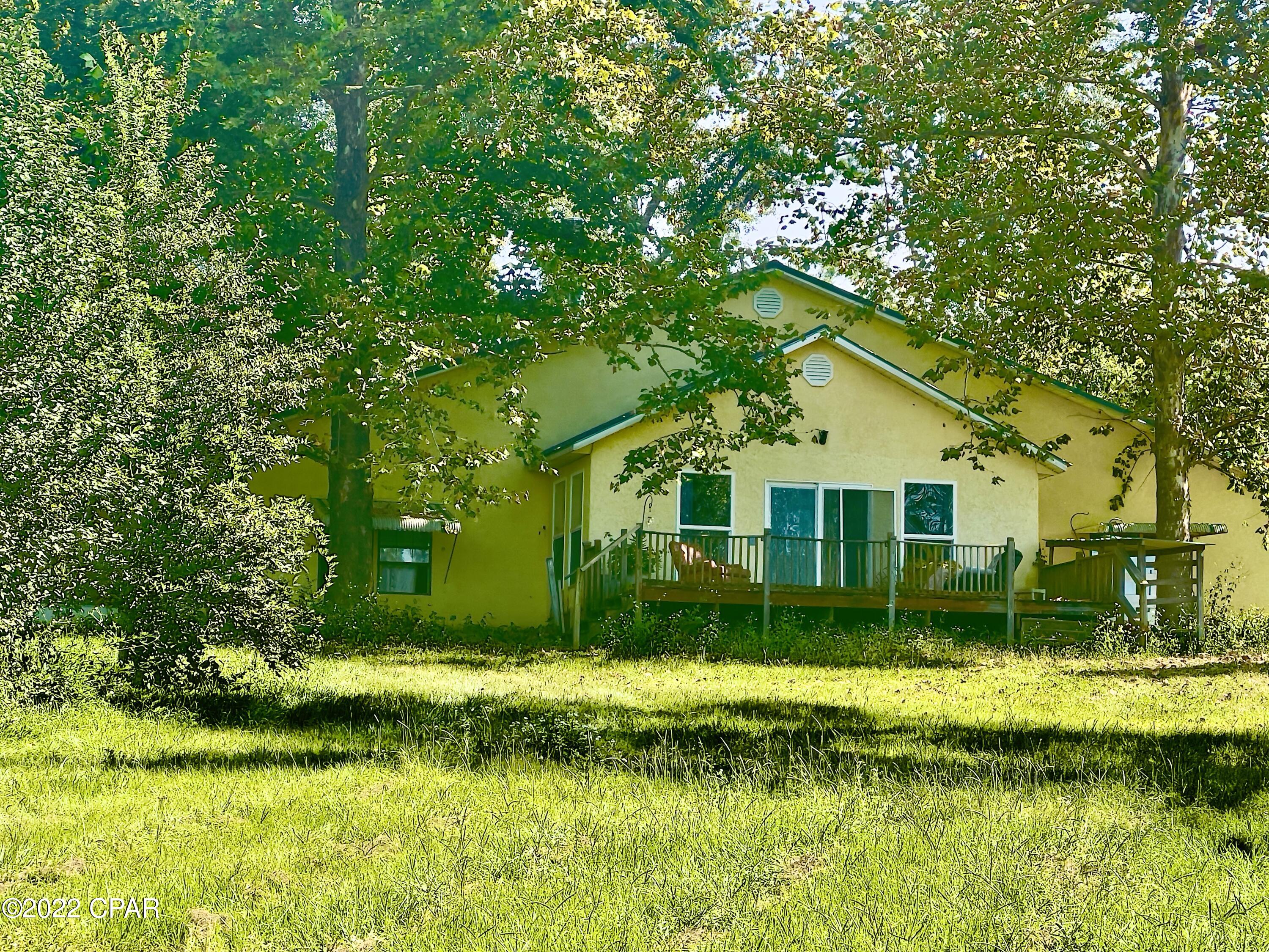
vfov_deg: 19.1
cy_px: 476
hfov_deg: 25.3
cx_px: 634
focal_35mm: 77
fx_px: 2823
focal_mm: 9
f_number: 2.8
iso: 32
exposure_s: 1/279
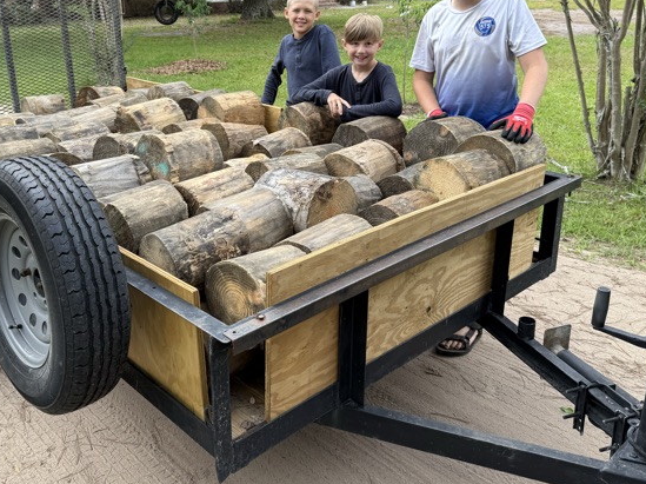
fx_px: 653
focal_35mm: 35
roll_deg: +1.7
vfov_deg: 40.4
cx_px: 246
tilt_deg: -16.6
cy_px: 180
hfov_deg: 52.1
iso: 80
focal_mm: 6.76
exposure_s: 1/539
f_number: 1.78
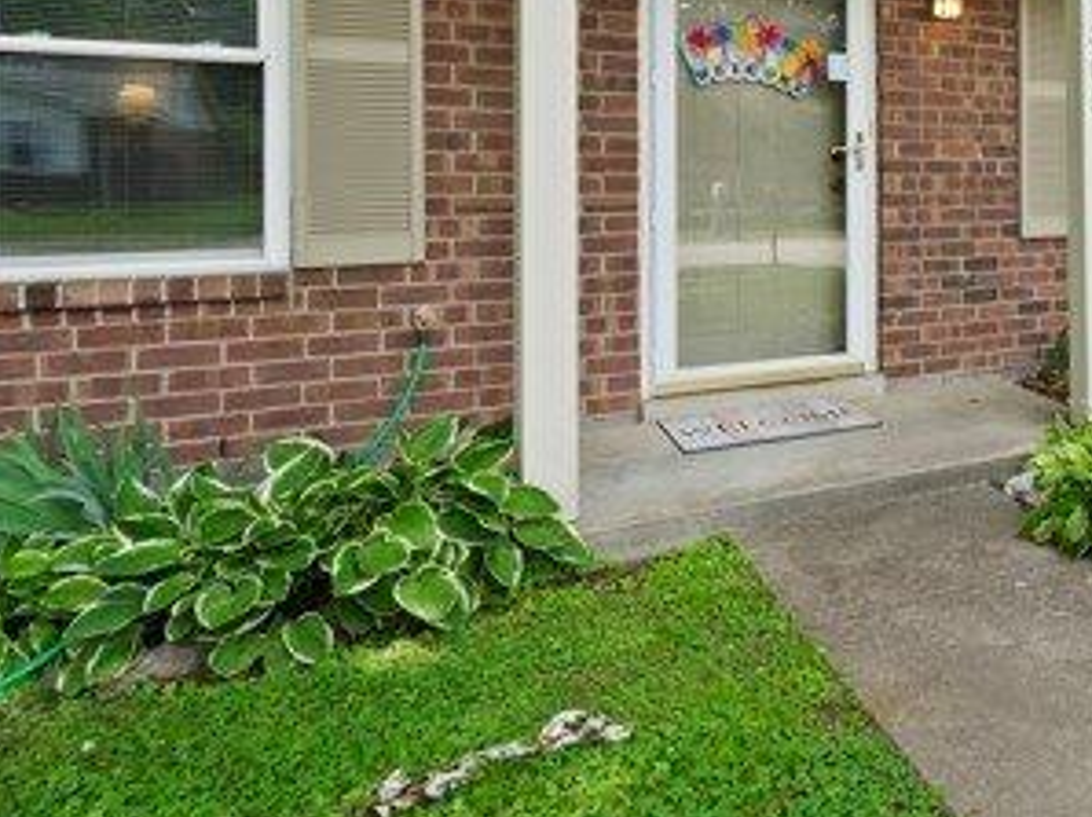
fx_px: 1008
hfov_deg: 47.3
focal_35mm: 32
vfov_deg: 42.9
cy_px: 218
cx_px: 1092
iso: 400
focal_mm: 16.5
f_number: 14
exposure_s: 1/30
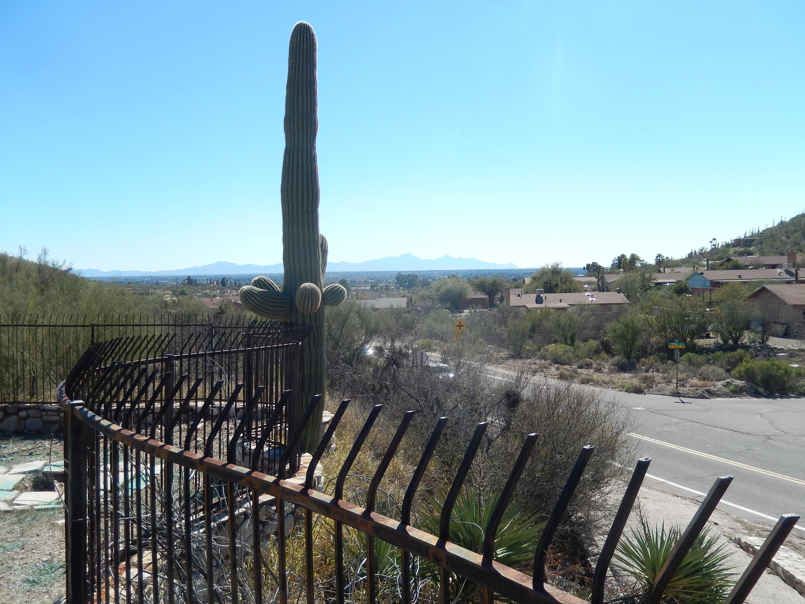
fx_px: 744
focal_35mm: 32
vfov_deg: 44.2
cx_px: 402
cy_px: 302
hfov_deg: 56.8
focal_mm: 5.7
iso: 125
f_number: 3.8
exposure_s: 1/1000
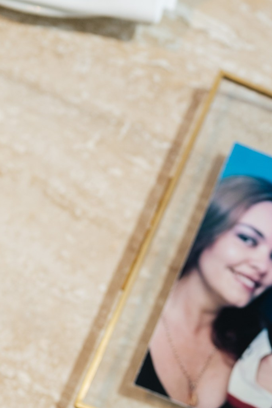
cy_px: 467
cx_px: 309
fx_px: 1405
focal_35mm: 124
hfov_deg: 10.9
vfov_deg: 16.0
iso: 800
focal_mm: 50
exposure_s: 1/200
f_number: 3.2
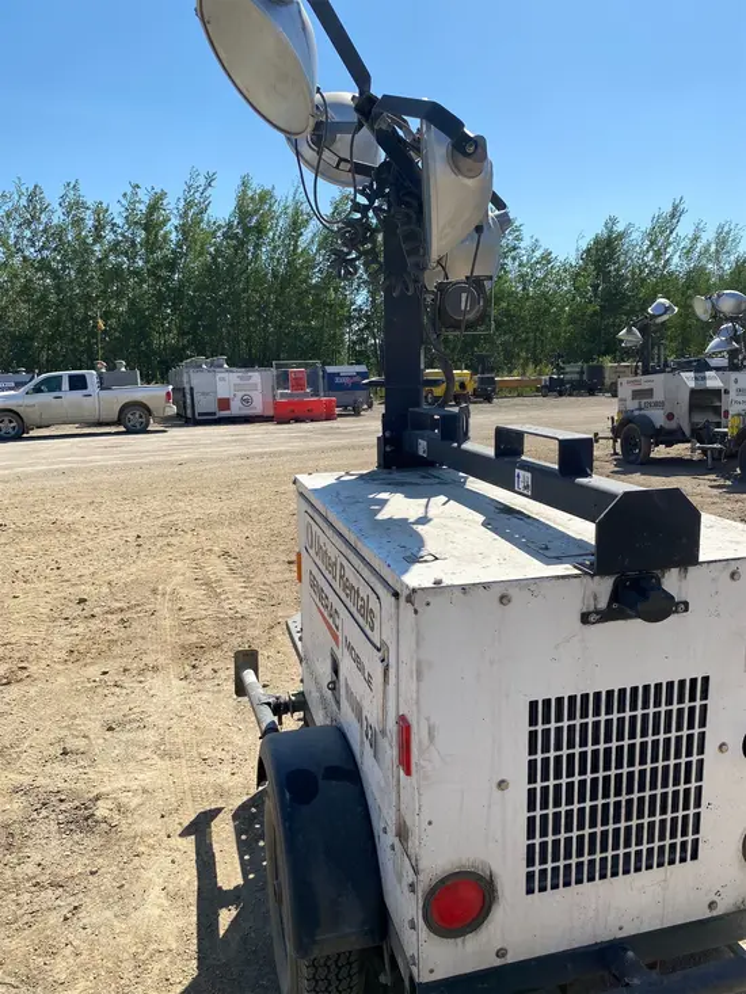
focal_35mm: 26
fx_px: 747
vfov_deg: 67.3
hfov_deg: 53.1
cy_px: 497
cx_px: 373
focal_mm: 4.25
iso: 32
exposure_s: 1/3205
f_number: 1.8
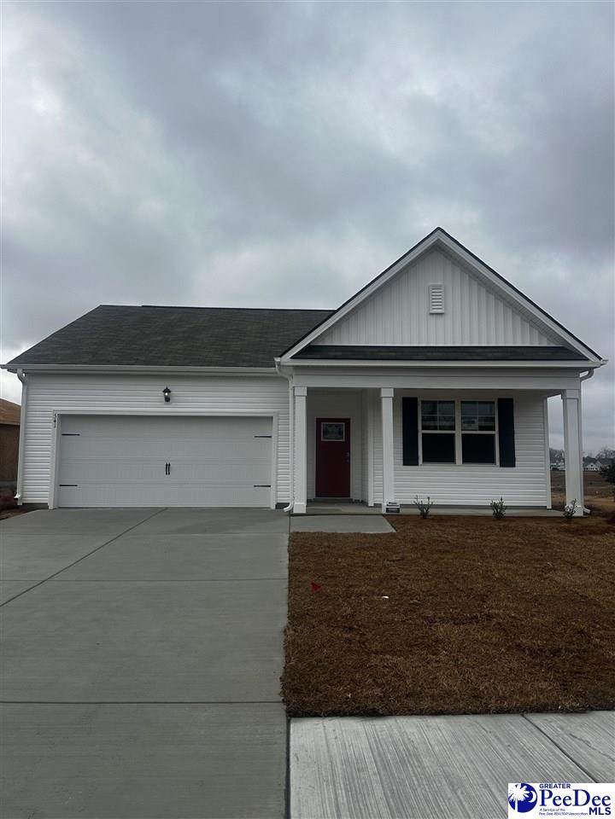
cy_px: 410
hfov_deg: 56.8
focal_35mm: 24
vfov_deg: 71.6
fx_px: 569
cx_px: 308
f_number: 1.78
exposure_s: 1/5000
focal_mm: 6.86
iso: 80
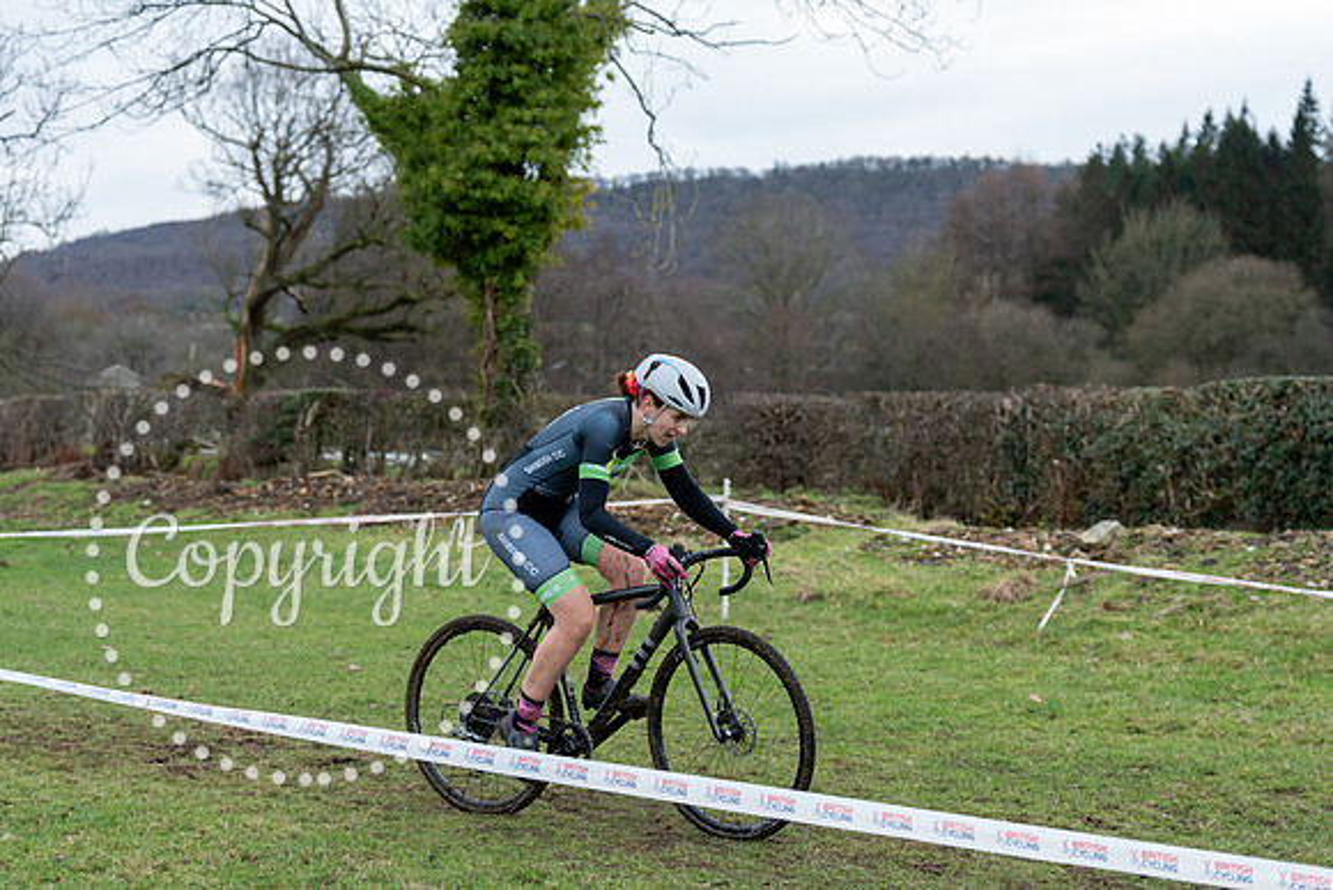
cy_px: 445
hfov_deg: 28.8
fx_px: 2592
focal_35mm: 70
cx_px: 666
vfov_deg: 19.5
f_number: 3.5
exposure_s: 1/1000
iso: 1250
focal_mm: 70
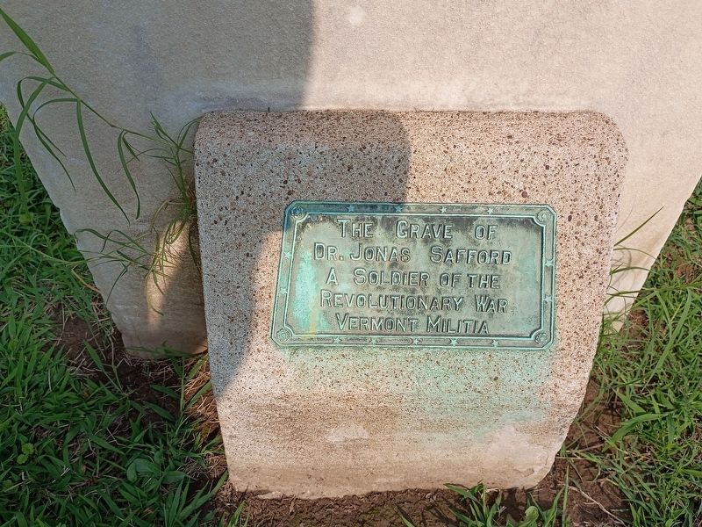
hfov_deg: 61.7
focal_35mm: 29
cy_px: 264
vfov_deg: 48.2
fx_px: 588
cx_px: 351
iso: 100
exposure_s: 1/796
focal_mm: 4.27
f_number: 1.8
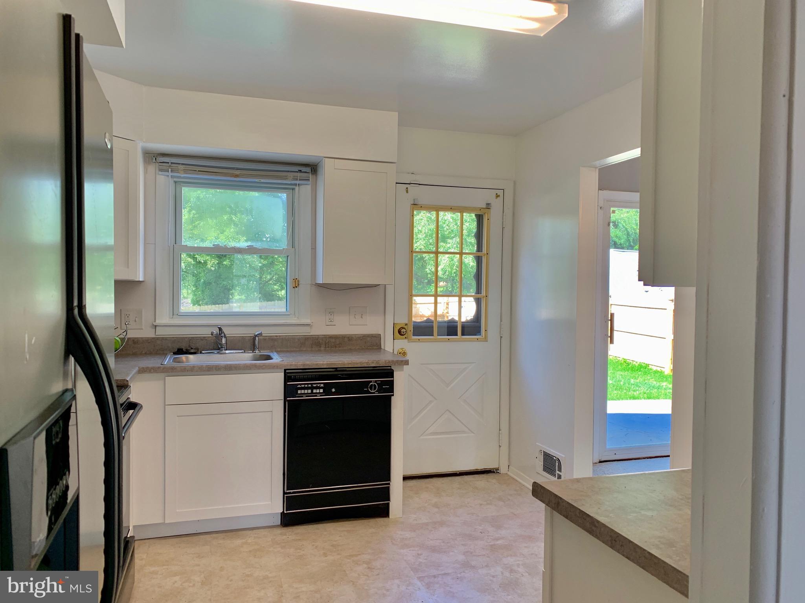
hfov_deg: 67.3
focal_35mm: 26
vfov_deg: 53.1
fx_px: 605
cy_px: 302
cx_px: 402
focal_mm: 4.25
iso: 64
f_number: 1.8
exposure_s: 1/120
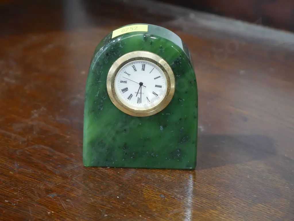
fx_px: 646
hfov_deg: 25.6
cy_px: 110
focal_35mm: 76
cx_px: 147
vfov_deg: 19.4
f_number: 5.5
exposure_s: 1/100
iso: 3200
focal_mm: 38
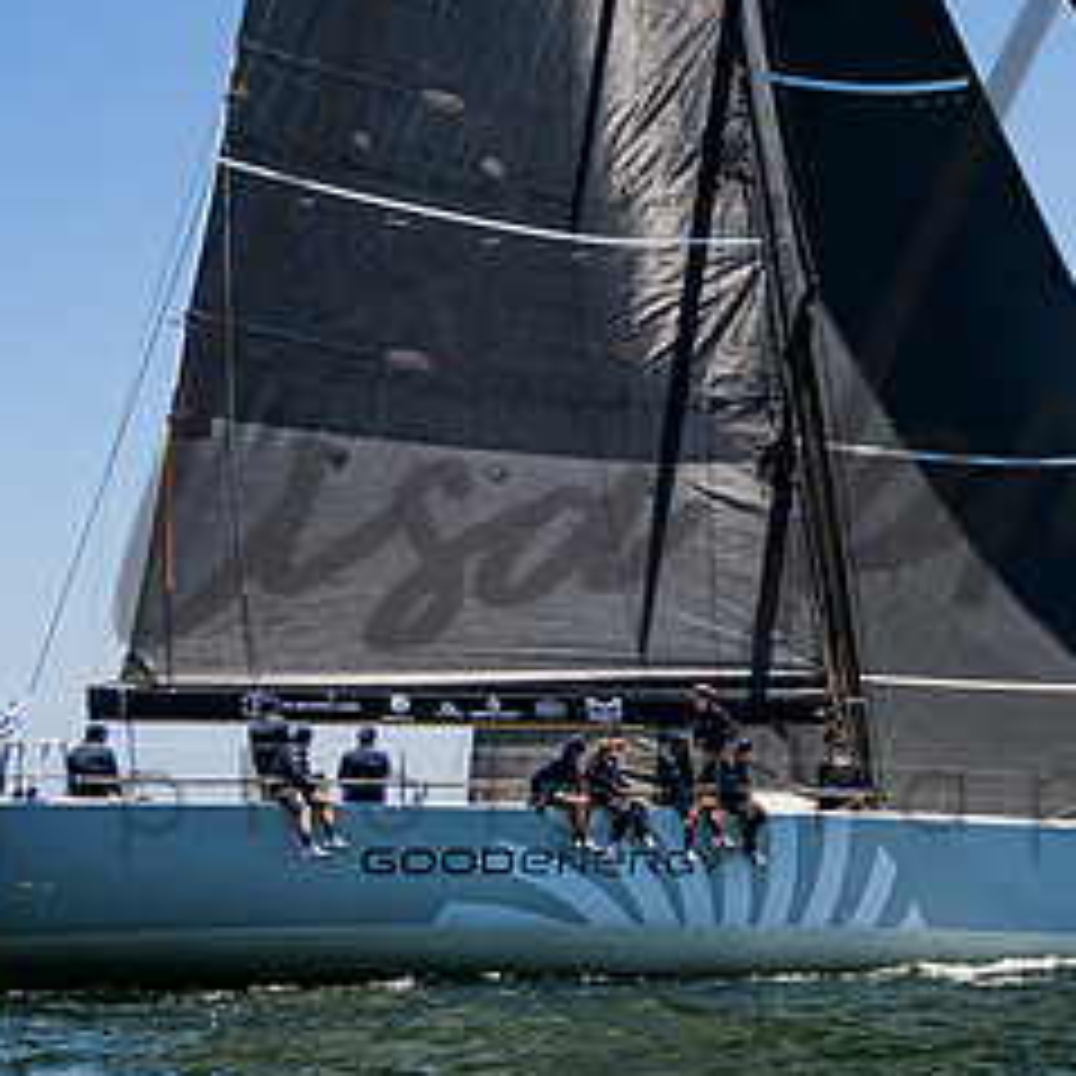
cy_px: 667
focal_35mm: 85
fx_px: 2989
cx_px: 1401
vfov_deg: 20.4
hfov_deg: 18.9
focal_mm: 33
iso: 500
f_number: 8
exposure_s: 1/2500
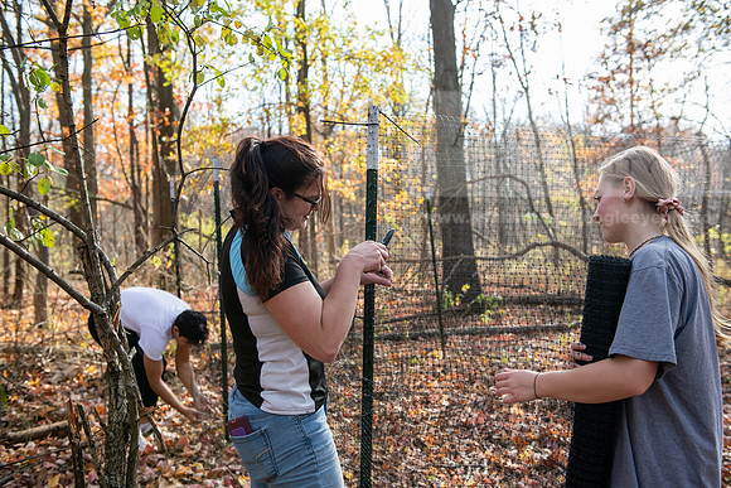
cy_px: 244
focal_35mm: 38
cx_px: 366
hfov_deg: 50.7
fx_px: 772
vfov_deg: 35.1
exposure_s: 1/500
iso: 400
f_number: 4
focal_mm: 38
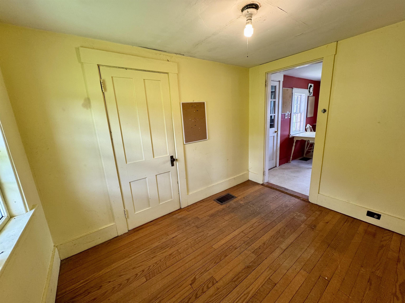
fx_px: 164
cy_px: 152
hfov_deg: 102.1
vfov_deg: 85.7
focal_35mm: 14
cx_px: 202
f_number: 2.2
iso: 125
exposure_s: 1/120
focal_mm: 2.22
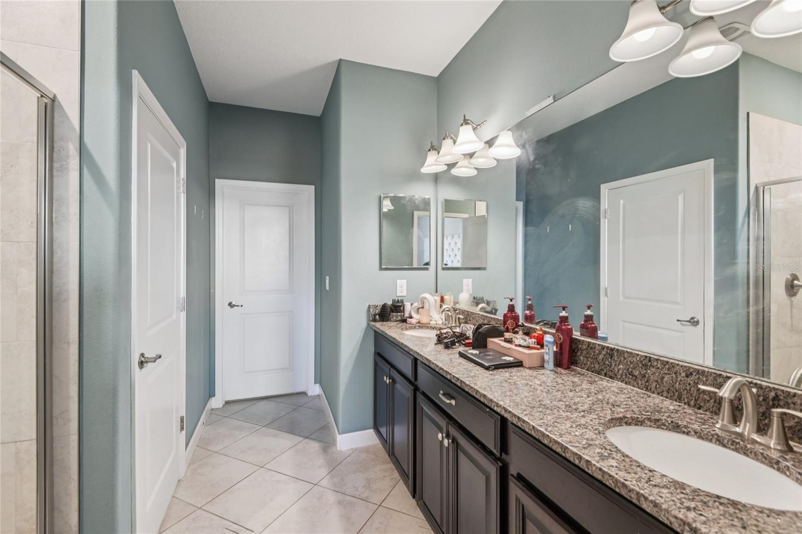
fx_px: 356
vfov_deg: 73.7
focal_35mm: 16
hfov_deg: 96.7
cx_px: 401
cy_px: 267
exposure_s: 1/4
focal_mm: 16
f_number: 8
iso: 400
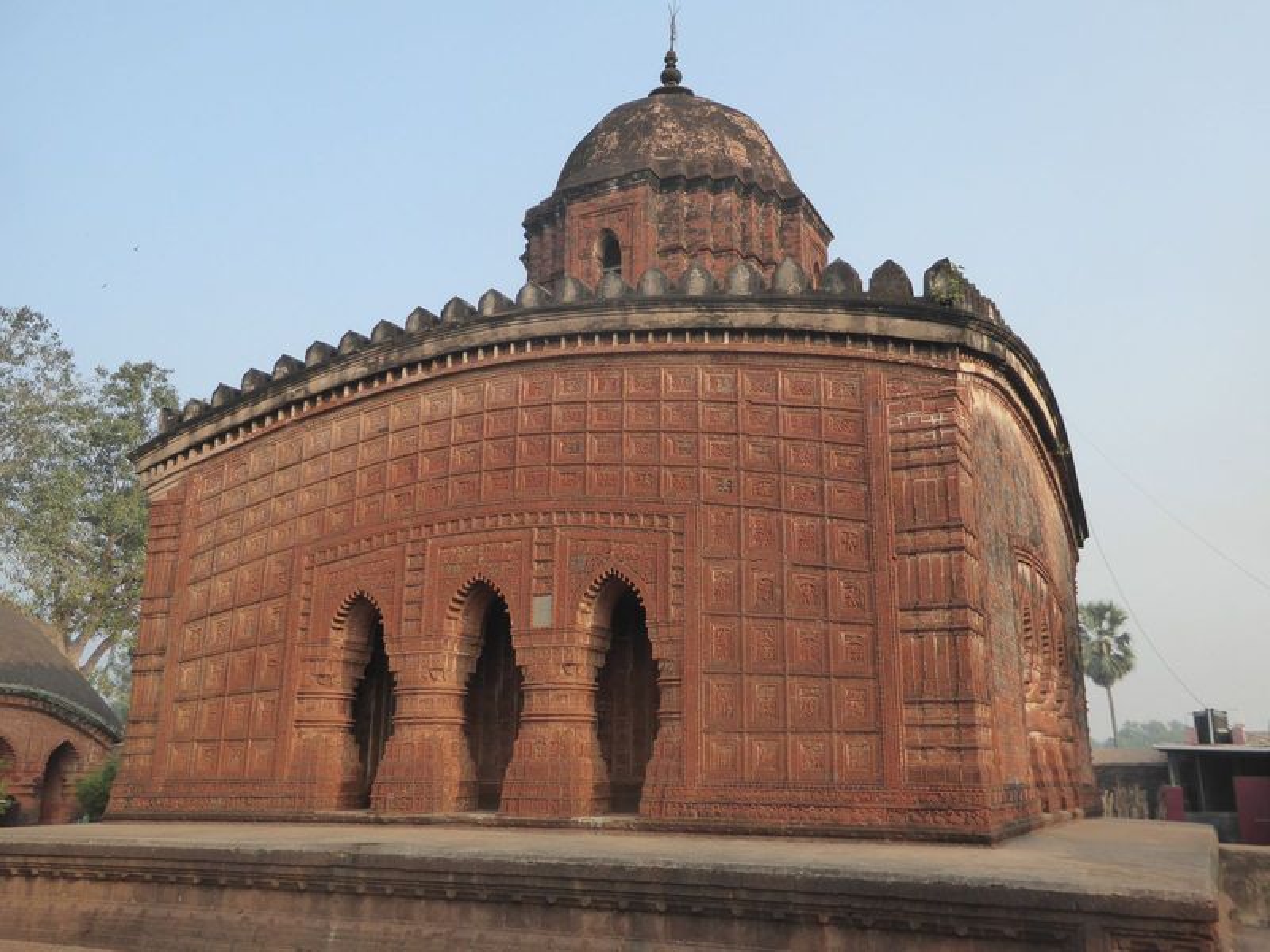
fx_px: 1174
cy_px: 476
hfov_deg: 56.8
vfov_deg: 44.2
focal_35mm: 32
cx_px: 635
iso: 160
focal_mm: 5.4
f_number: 3.5
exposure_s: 1/400
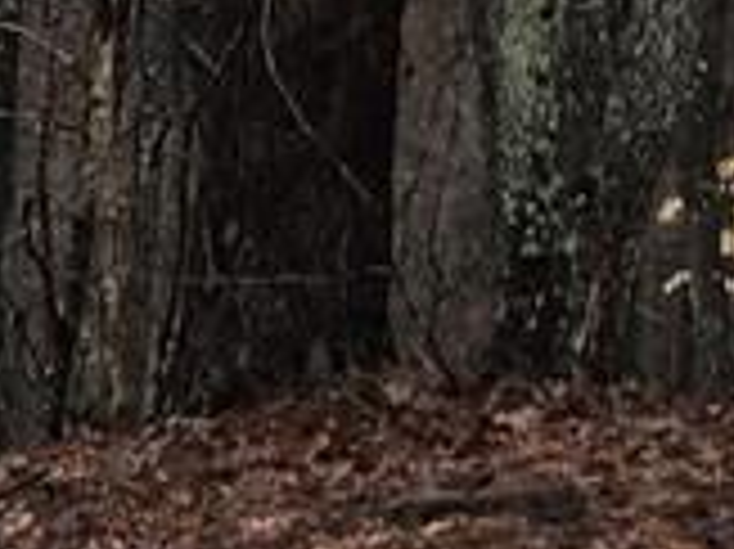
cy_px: -490
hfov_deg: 9.7
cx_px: -518
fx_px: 4132
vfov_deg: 7.4
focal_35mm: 195
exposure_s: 1/124
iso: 25
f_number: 2.4
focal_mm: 3.3
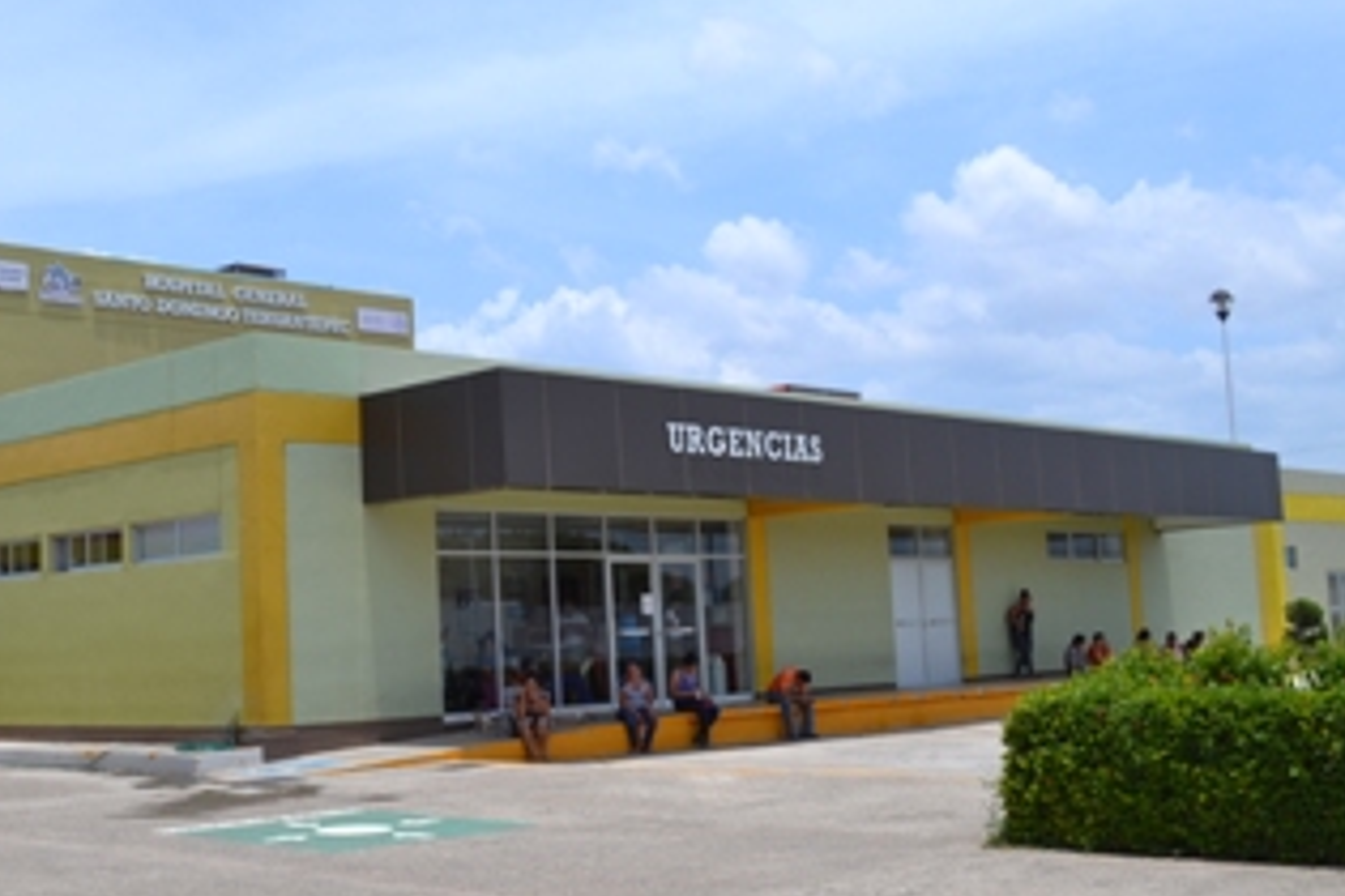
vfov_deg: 28.6
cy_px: 407
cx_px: 414
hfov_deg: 41.2
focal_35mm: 47
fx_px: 1756
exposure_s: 1/250
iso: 100
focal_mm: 22
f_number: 8
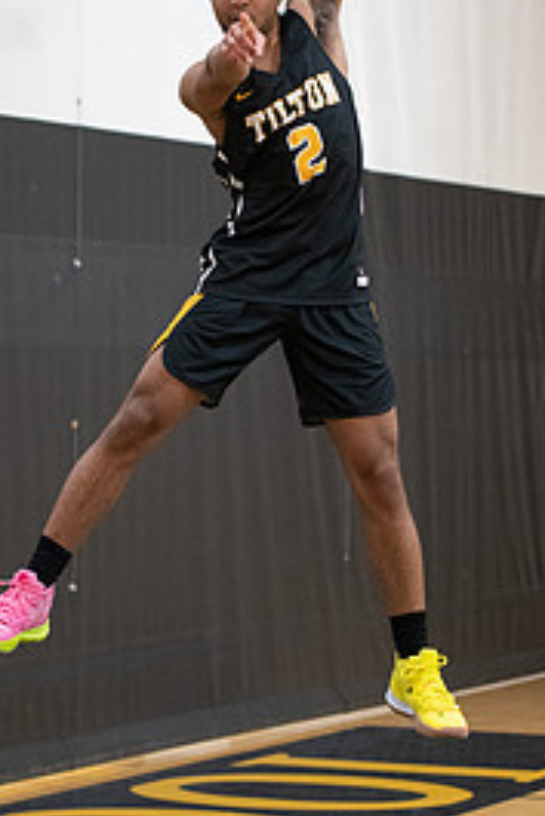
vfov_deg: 11.5
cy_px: 317
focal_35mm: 178
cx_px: 317
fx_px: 4036
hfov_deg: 7.7
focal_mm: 70
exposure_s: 1/200
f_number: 2.8
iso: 2000
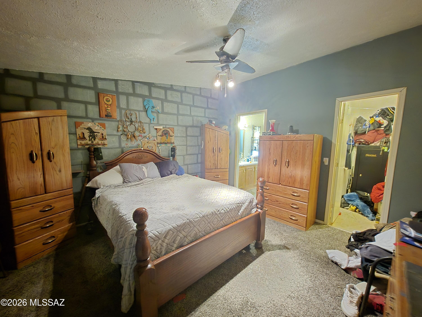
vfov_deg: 89.9
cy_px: 158
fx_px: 158
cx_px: 211
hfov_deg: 106.2
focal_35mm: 13
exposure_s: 1/8
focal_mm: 1.74
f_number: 2.2
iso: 2500
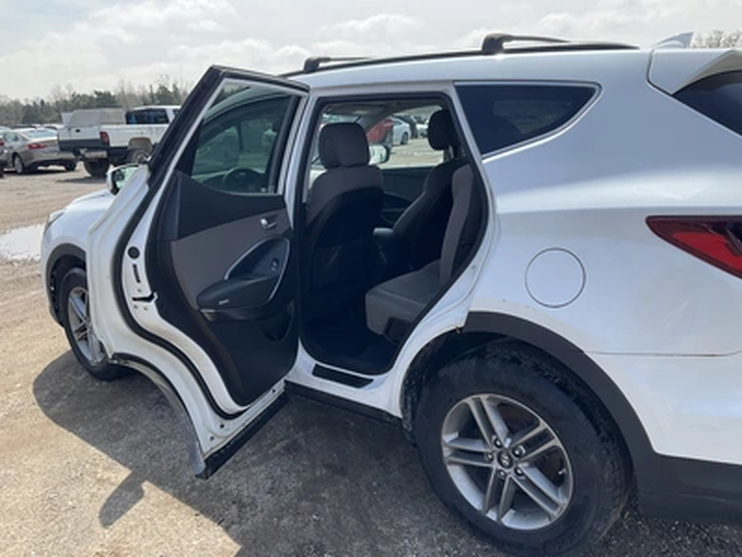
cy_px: 278
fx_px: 622
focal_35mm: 29
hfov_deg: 61.7
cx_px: 371
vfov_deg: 48.2
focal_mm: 3
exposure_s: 1/997
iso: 25
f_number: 1.8
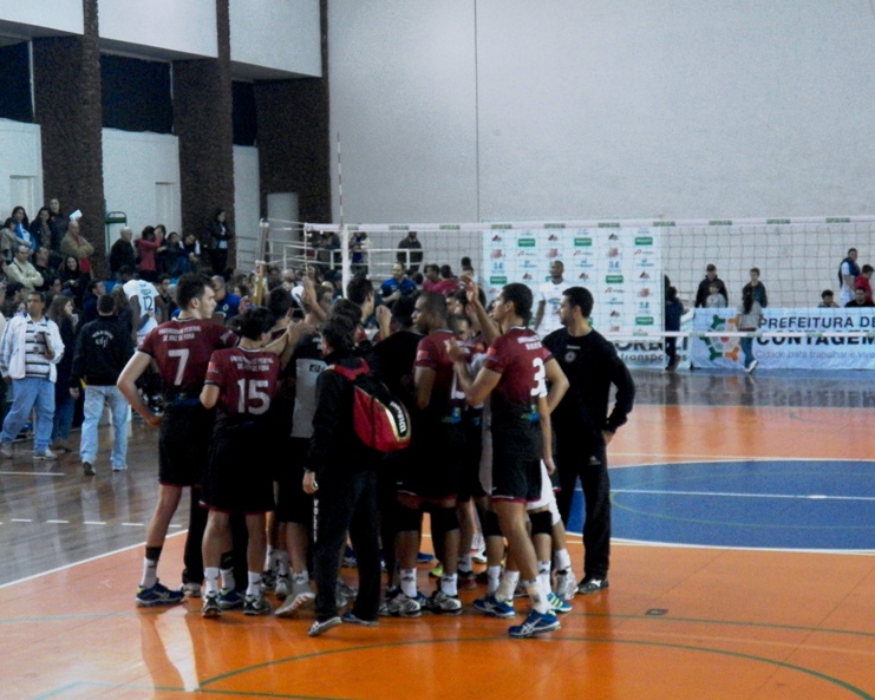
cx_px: 427
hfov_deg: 24.4
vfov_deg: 19.7
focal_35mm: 78
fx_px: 2020
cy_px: 347
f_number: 3.6
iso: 1600
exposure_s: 1/160
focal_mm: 13.2
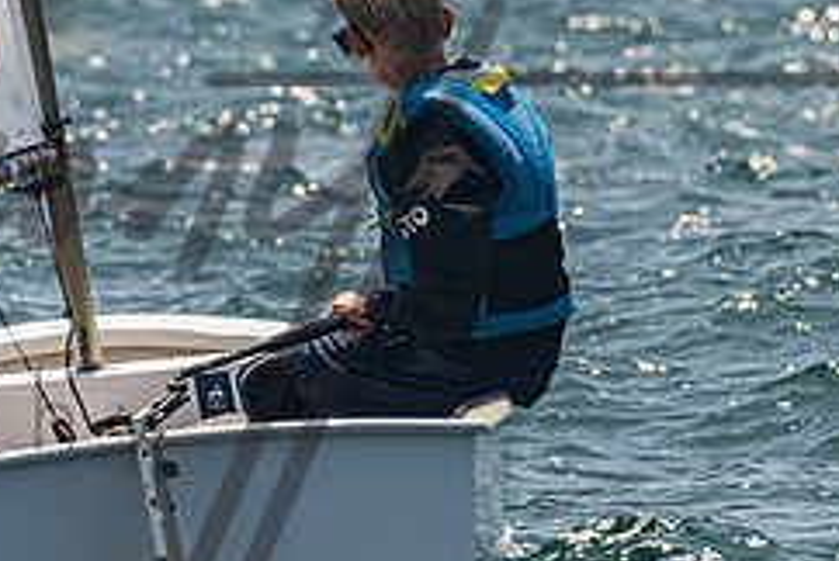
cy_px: 101
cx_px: 384
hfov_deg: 1.9
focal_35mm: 1087
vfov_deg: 1.3
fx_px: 25363
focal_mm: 330
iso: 250
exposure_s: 1/1250
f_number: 8
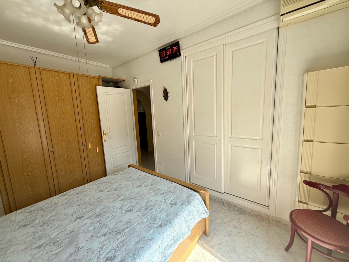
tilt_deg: -8.0
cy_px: 131
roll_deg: +2.1
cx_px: 174
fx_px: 141
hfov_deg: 102.1
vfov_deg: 85.7
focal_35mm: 14
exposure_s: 1/458
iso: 50
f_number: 2.2
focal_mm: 2.22
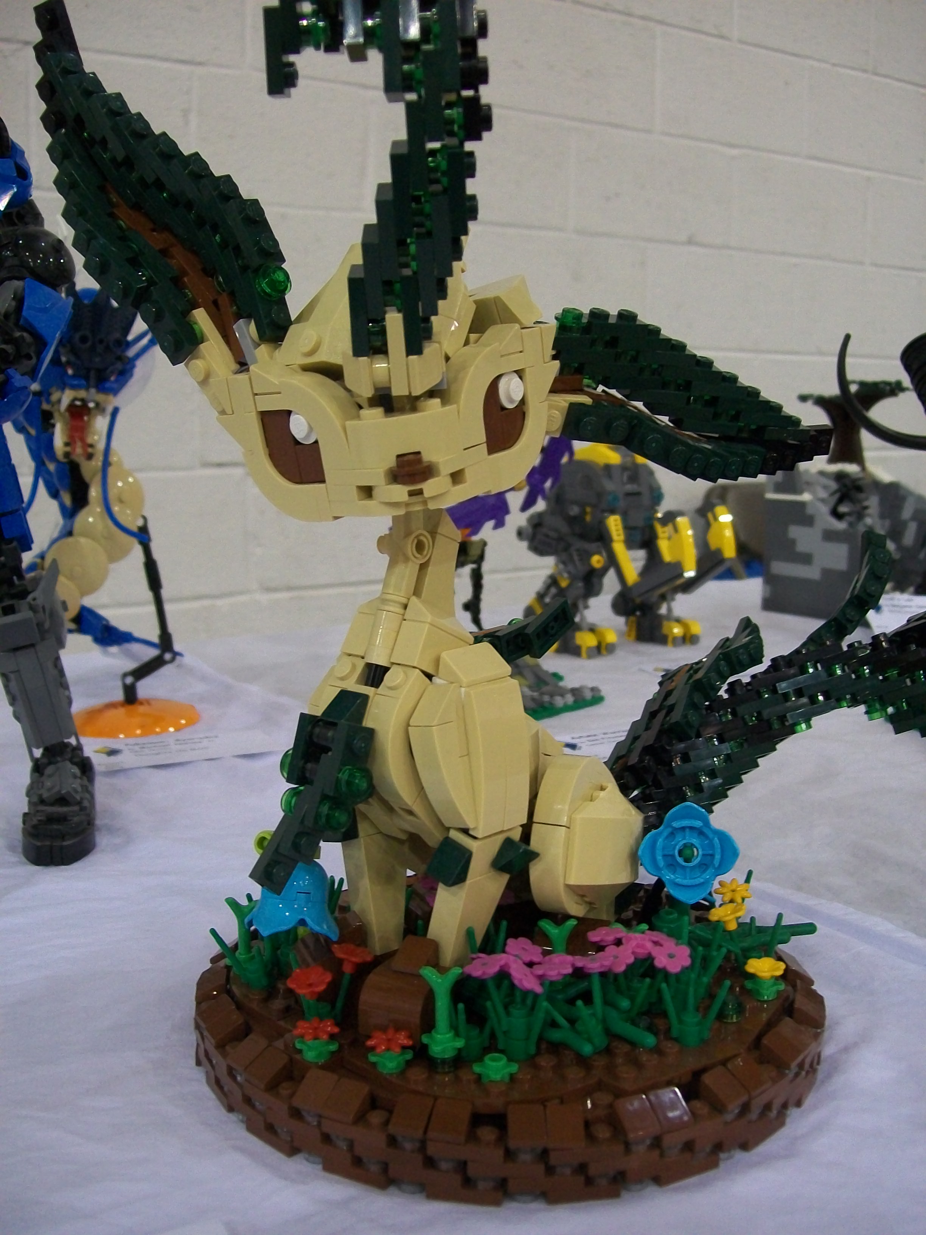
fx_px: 1284
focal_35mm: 36
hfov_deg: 39.7
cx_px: 463
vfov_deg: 51.4
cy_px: 618
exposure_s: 1/25
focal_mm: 6
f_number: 2.7
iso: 160
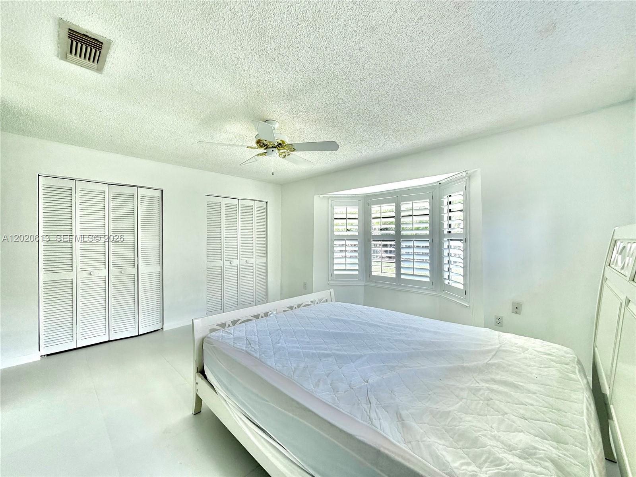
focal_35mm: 14
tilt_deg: -0.3
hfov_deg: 102.1
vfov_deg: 85.7
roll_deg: +0.4
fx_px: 257
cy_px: 238
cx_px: 318
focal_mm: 2.22
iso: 40
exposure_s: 1/134
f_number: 2.2
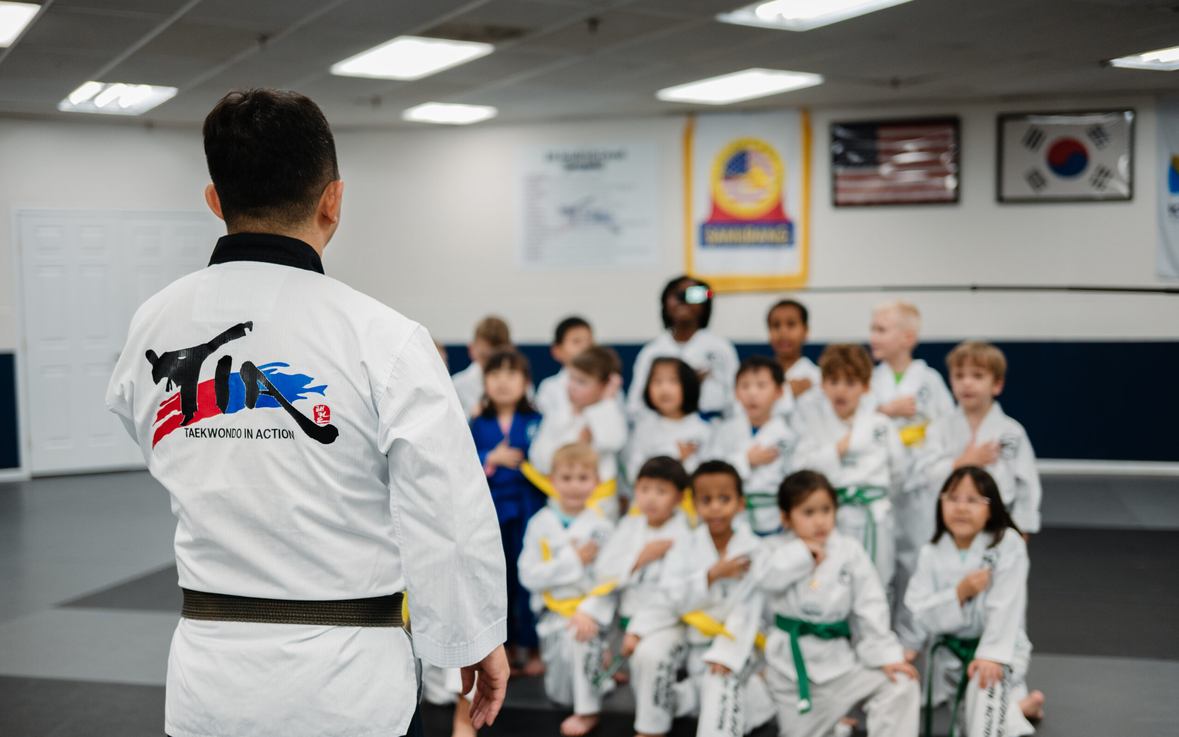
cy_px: 382
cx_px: 592
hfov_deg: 48.2
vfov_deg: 31.2
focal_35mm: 41
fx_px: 1317
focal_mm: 40
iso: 1000
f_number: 2
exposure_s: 1/250
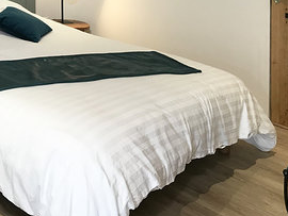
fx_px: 441
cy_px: 40
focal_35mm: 53
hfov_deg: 34.3
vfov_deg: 27.0
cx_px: 34
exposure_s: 1/33
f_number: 1.8
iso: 32
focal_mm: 3.99
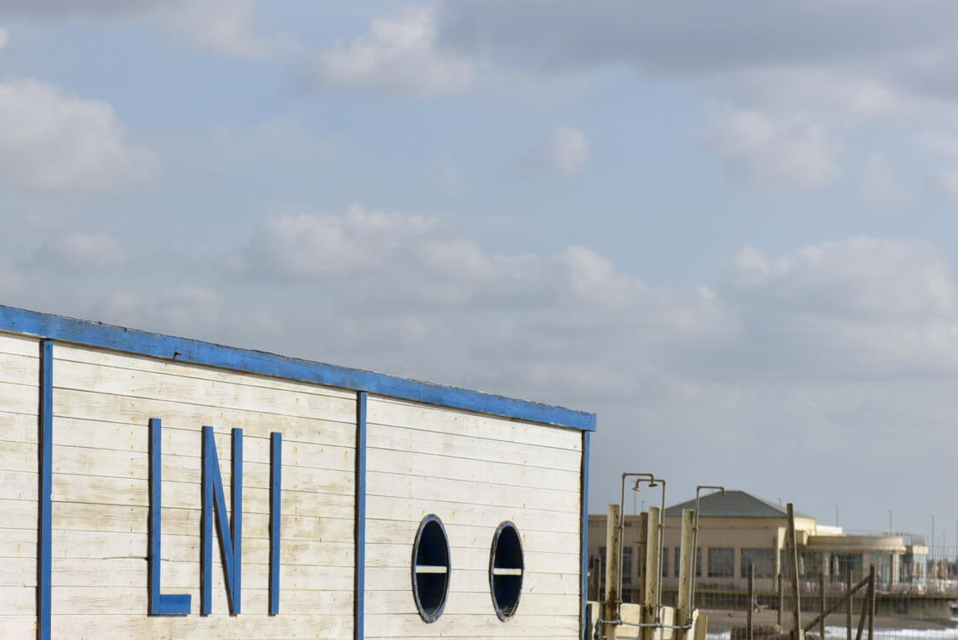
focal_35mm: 161
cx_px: 362
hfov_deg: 12.7
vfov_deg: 8.5
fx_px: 4286
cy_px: 596
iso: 100
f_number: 5
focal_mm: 70
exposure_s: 1/1250
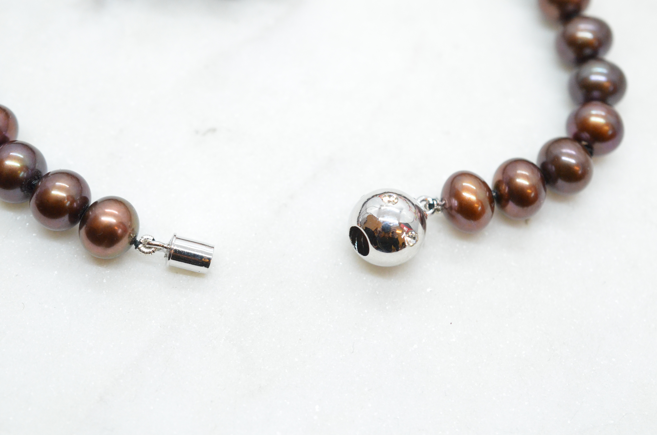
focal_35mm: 60
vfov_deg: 22.5
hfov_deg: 33.5
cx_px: 328
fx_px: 1093
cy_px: 218
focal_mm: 40
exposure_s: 1/640
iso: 4000
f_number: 6.3
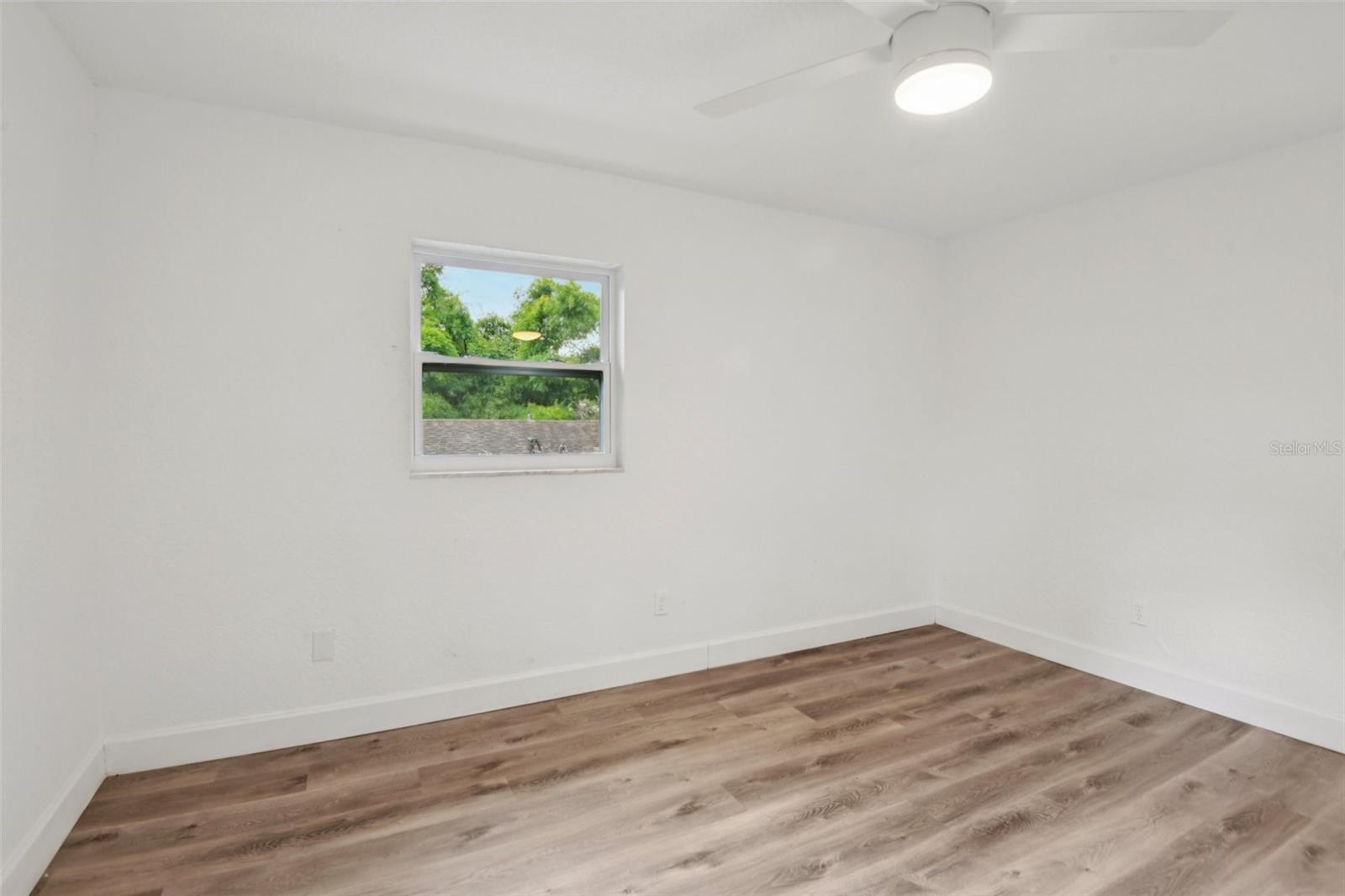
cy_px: 448
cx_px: 672
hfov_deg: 96.7
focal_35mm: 16
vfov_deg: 73.7
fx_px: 598
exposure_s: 1/15
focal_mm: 16
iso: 400
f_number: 8
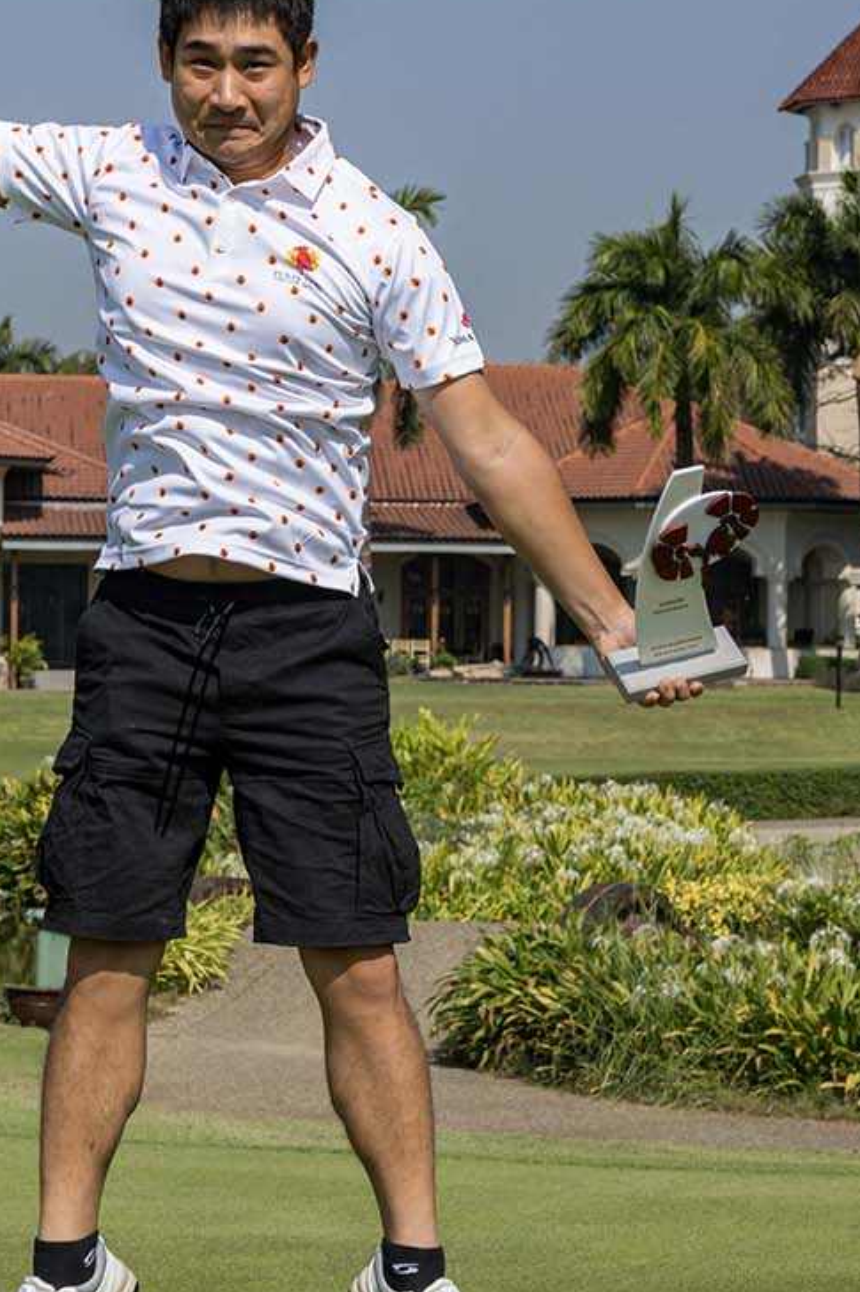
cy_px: 429
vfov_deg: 22.3
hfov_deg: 15.0
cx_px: 305
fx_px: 3262
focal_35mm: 91
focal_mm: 46
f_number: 8
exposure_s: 1/1000
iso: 250
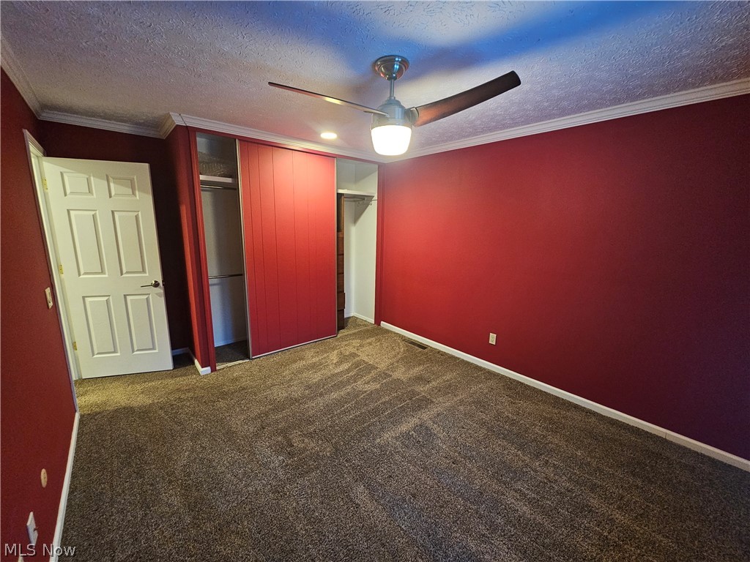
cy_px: 281
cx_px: 375
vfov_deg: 89.9
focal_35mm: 13
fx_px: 282
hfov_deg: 106.2
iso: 640
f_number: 2.2
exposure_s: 1/30
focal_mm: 2.2
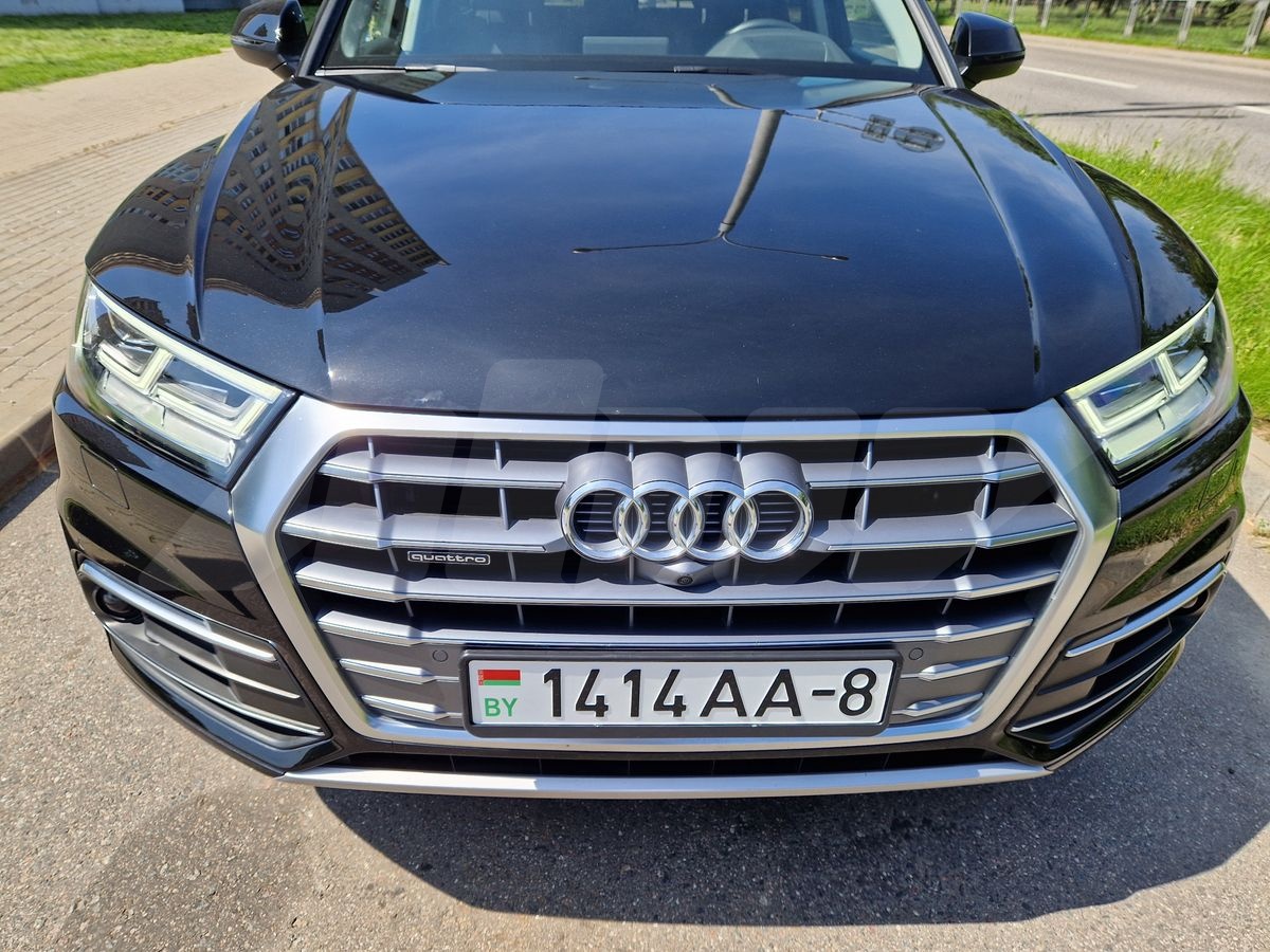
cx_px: 635
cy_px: 476
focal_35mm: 23
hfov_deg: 73.9
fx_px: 844
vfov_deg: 58.9
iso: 50
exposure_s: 1/958
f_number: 1.8
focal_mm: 5.4
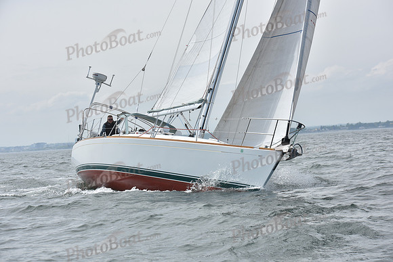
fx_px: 1070
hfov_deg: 20.8
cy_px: 131
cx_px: 196
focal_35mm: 98
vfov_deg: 14.0
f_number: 7.1
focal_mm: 98
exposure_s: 1/1250
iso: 200
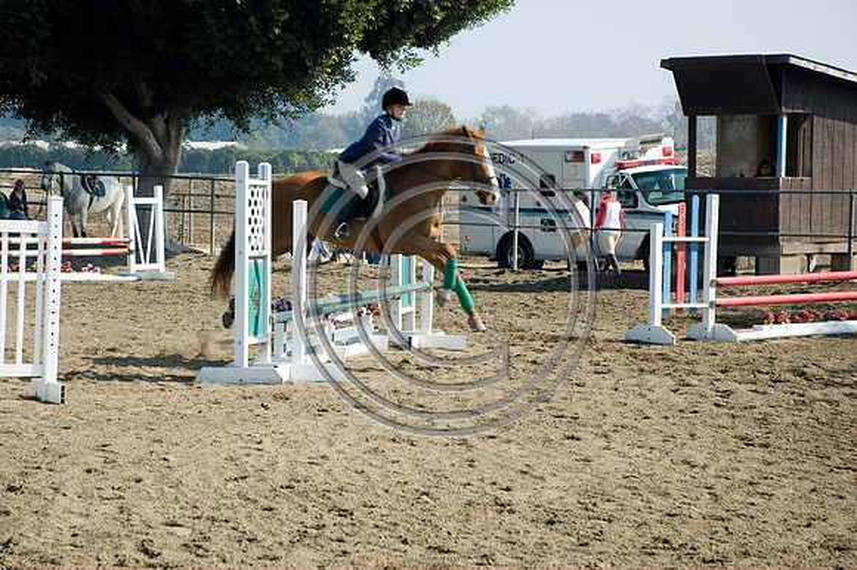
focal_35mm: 105
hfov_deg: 19.5
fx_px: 2498
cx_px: 428
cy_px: 285
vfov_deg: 13.0
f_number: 5.6
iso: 200
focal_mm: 70
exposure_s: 1/250
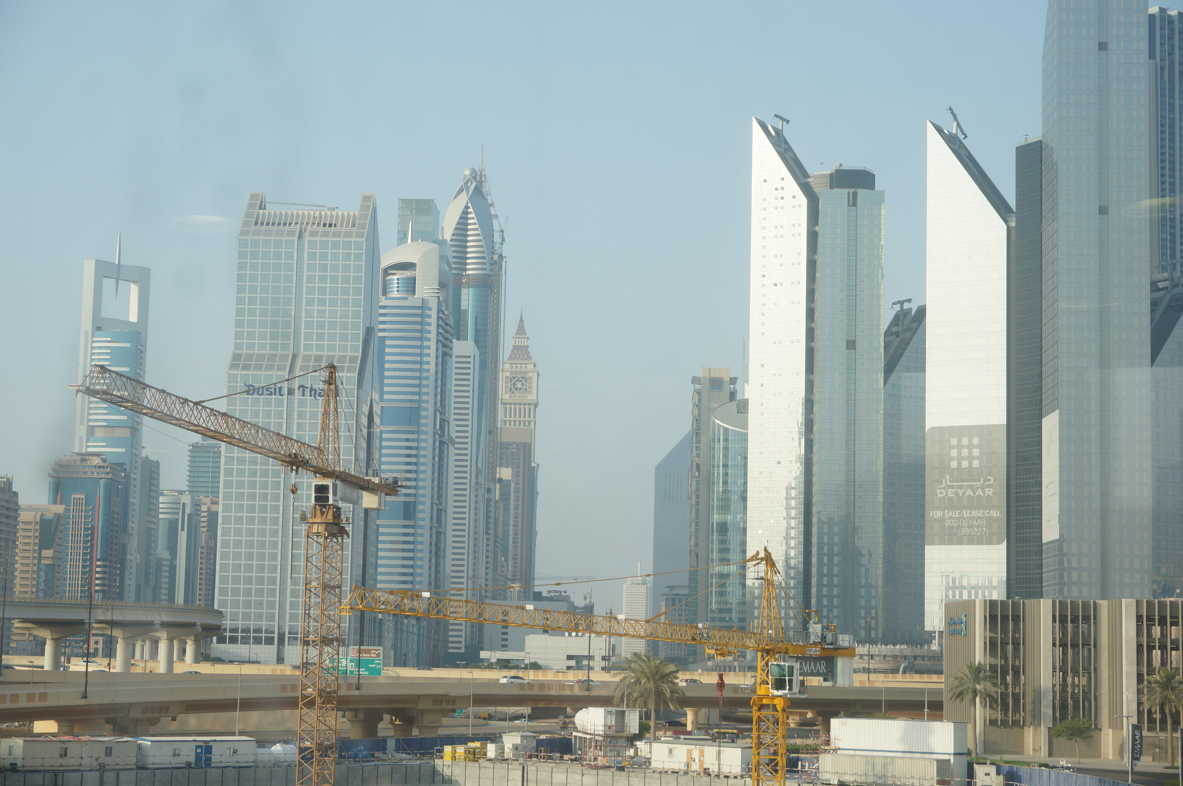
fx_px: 2166
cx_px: 592
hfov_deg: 30.5
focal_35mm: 66
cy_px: 393
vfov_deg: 20.6
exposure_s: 1/100
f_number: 10
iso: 200
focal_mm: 44
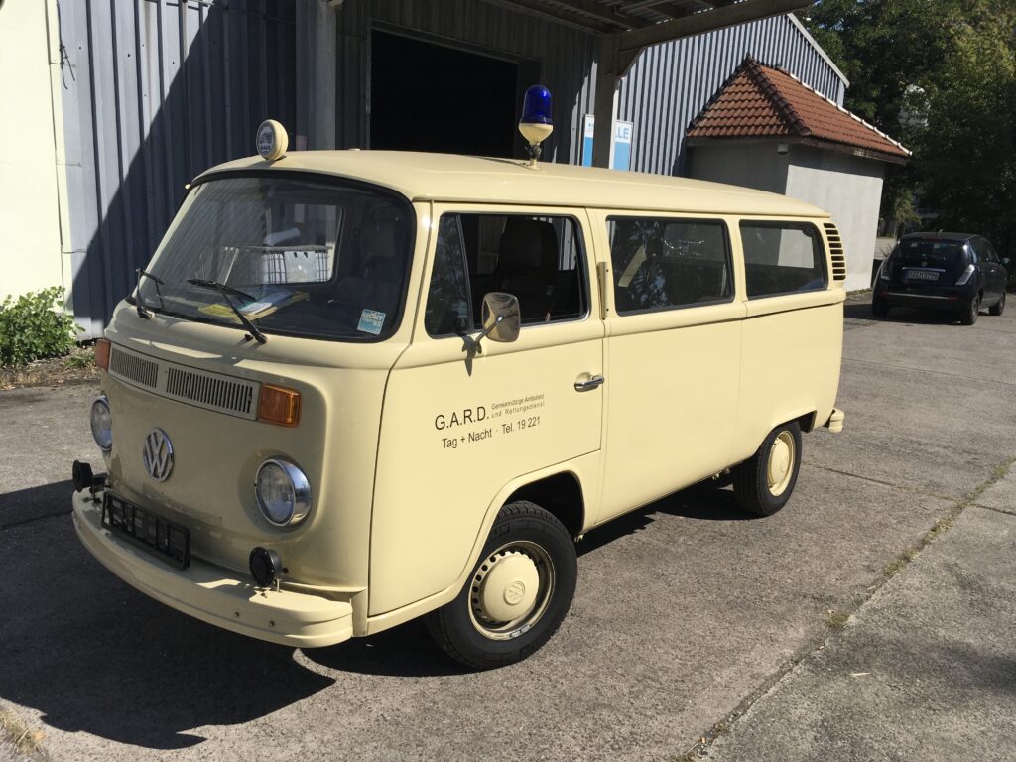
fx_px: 851
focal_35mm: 29
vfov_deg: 48.2
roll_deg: -1.8
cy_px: 381
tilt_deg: -11.0
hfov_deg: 61.7
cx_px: 508
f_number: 2.2
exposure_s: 1/3077
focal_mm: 4.15
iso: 25
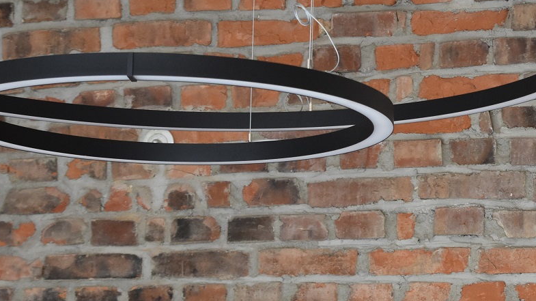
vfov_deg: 9.8
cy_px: 225
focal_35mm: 123
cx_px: 645
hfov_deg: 16.7
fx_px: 1748
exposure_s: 1/80
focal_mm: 32
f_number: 4.5
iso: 800
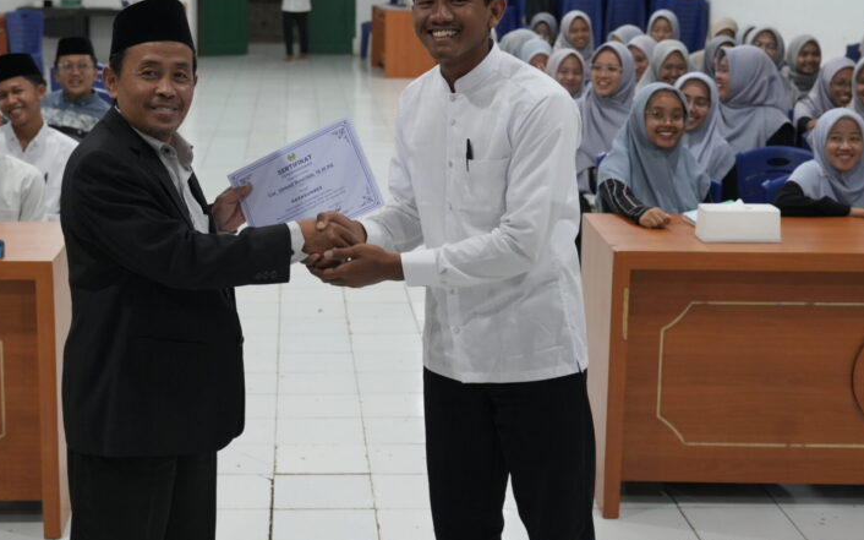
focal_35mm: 68
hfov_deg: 30.1
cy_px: 193
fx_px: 1601
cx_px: 334
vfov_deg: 19.1
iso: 2000
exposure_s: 1/100
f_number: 4
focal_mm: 46
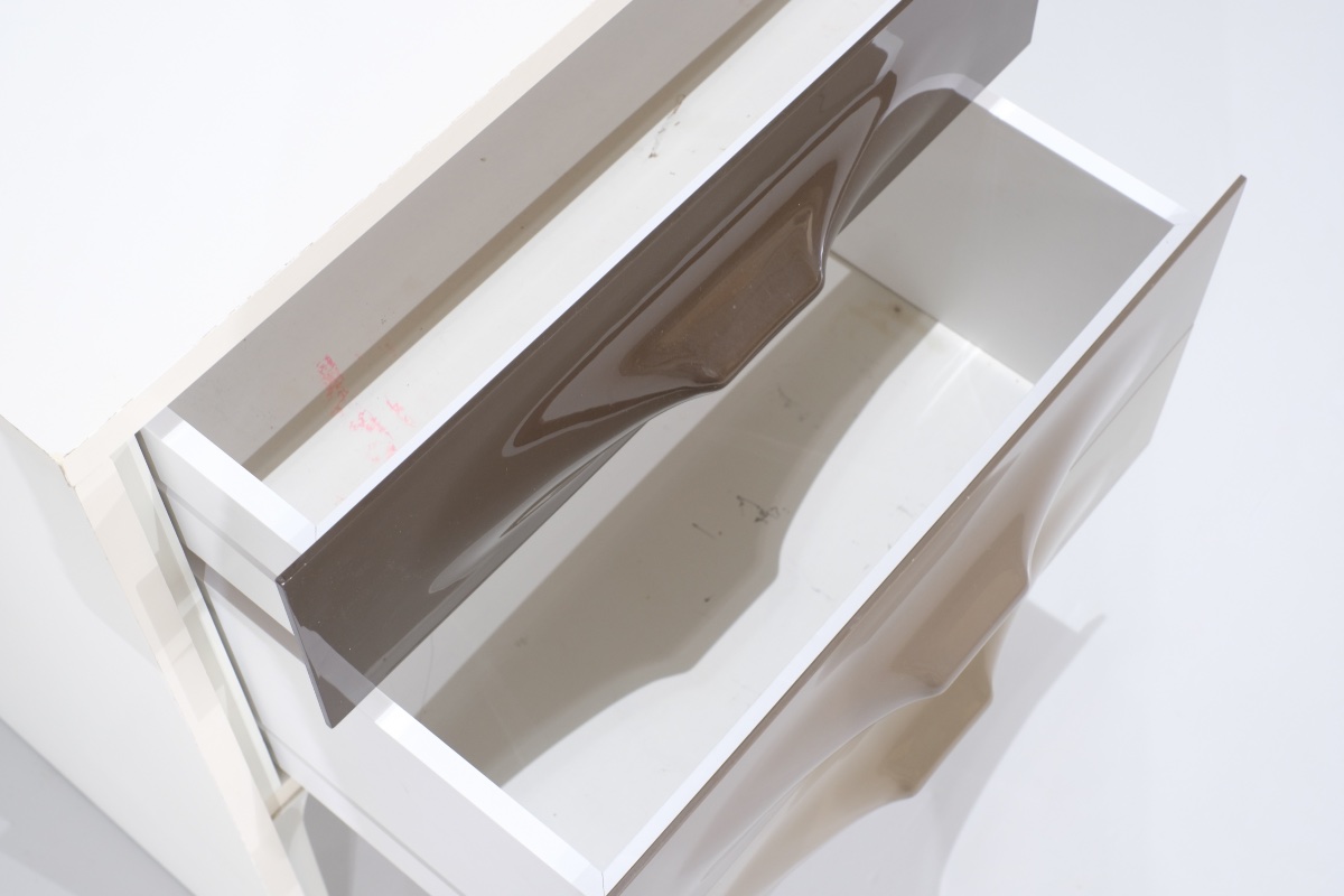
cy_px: 448
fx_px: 1979
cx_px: 672
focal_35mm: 53
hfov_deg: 37.5
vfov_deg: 25.5
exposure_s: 1/17
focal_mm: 35
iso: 640
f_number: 7.1
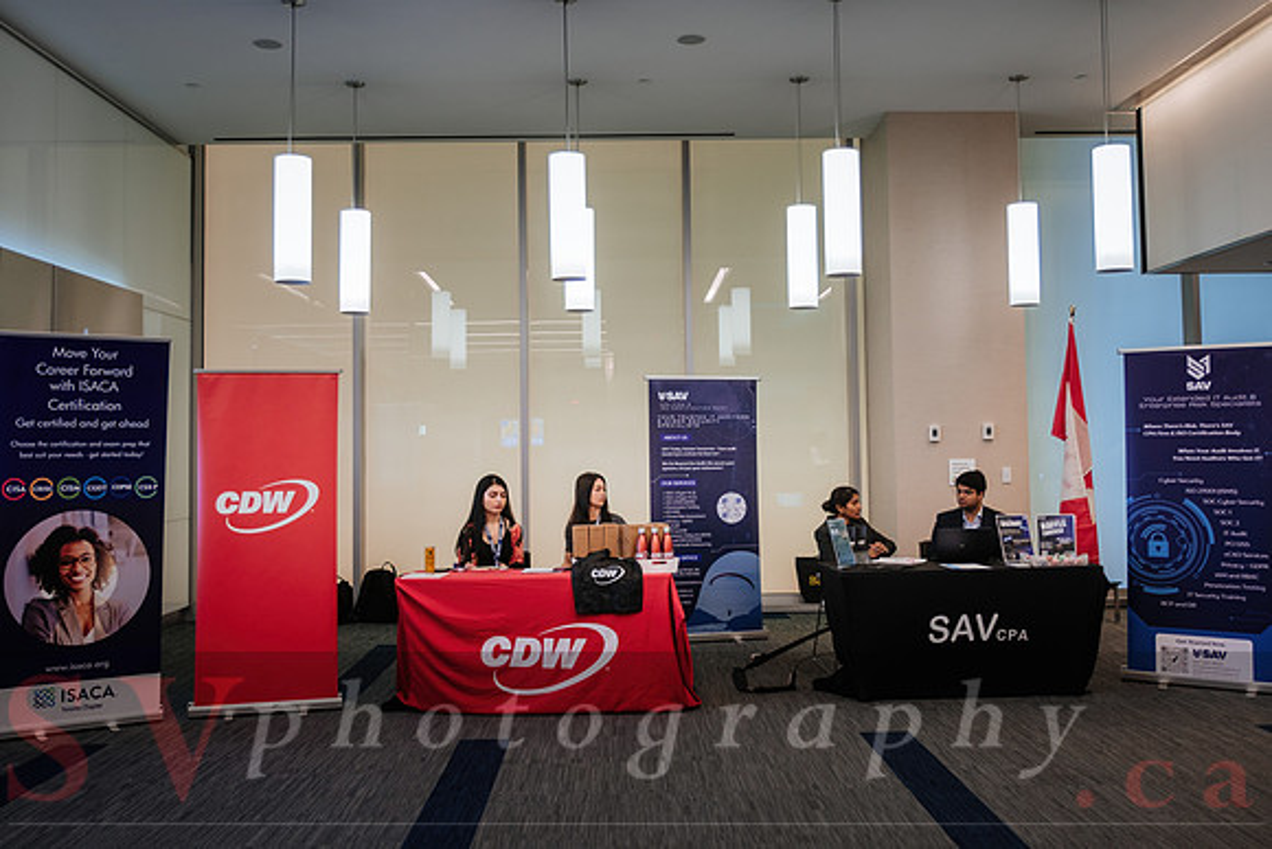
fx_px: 1159
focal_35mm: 33
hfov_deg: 57.5
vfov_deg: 40.2
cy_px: 400
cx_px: 628
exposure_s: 1/60
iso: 800
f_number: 2.8
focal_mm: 20.6
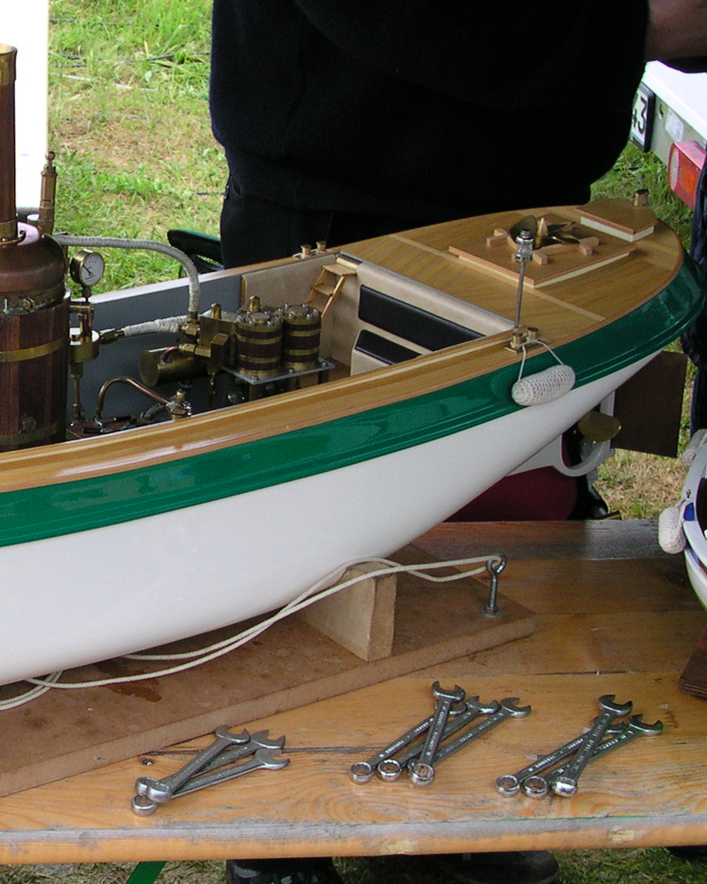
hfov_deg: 18.0
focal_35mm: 83
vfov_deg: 23.0
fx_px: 2171
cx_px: -7
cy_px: 448
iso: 100
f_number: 3.2
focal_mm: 7.5
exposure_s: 1/53.3
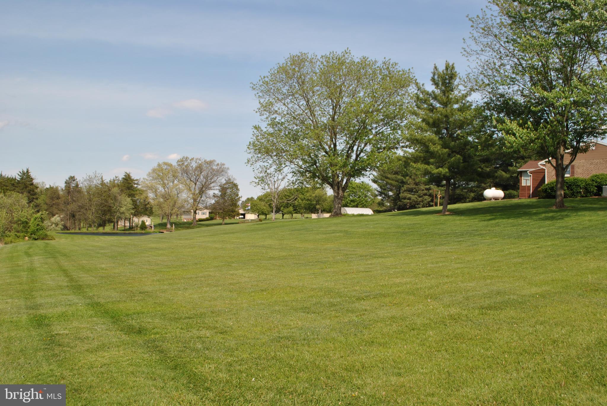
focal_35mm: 36
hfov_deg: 53.1
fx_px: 608
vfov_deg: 37.0
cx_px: 304
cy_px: 203
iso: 100
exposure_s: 1/250
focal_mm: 24
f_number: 8
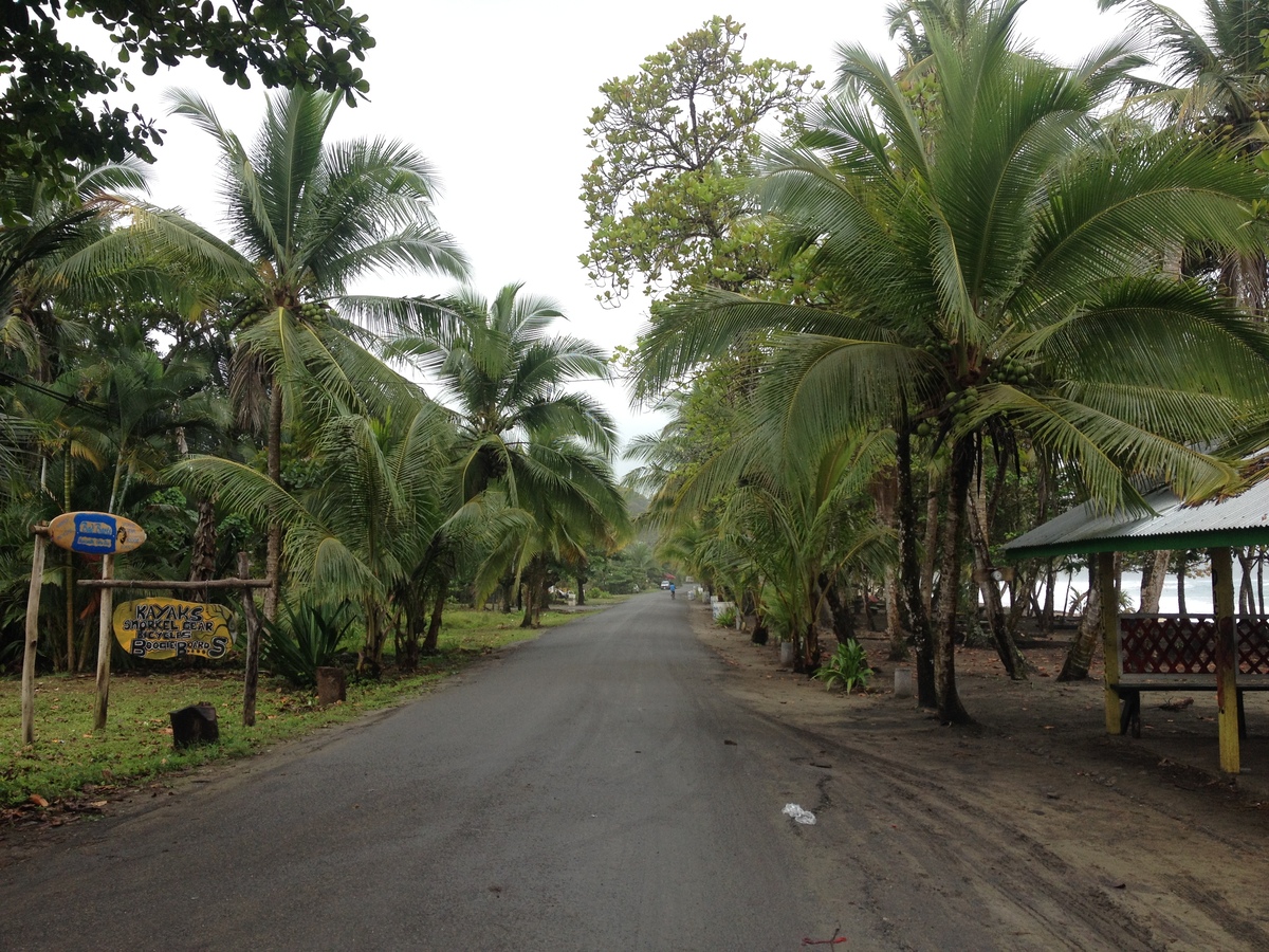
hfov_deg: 52.6
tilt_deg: +1.2
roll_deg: -0.2
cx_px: 634
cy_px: 476
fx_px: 1283
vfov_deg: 40.7
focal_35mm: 35
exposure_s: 1/175
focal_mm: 4.28
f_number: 2.4
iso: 50
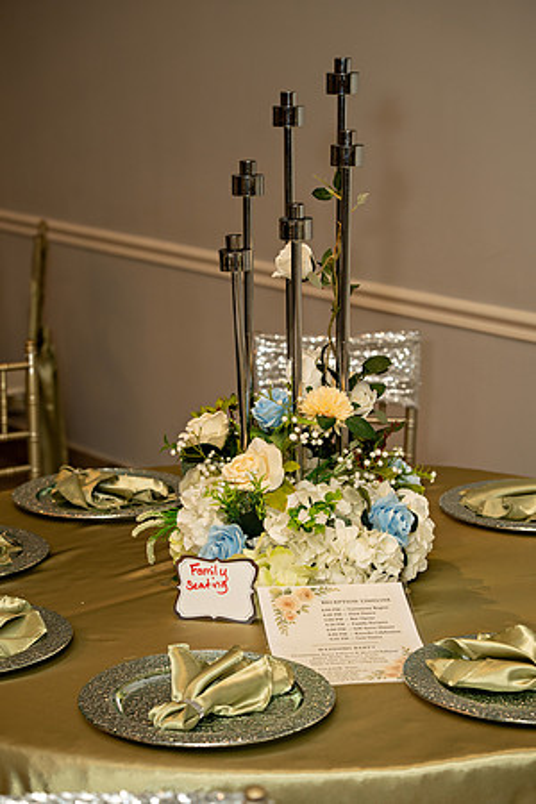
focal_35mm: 85
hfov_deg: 16.1
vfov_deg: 23.9
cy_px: 402
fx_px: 1898
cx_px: 268
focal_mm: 85
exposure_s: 1/160
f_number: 4.5
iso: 640
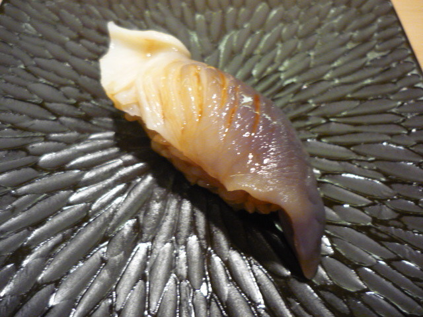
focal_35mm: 33
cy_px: 158
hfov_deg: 55.4
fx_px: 403
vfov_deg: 42.9
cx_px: 212
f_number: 2.8
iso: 400
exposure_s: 1/30
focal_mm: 5.5
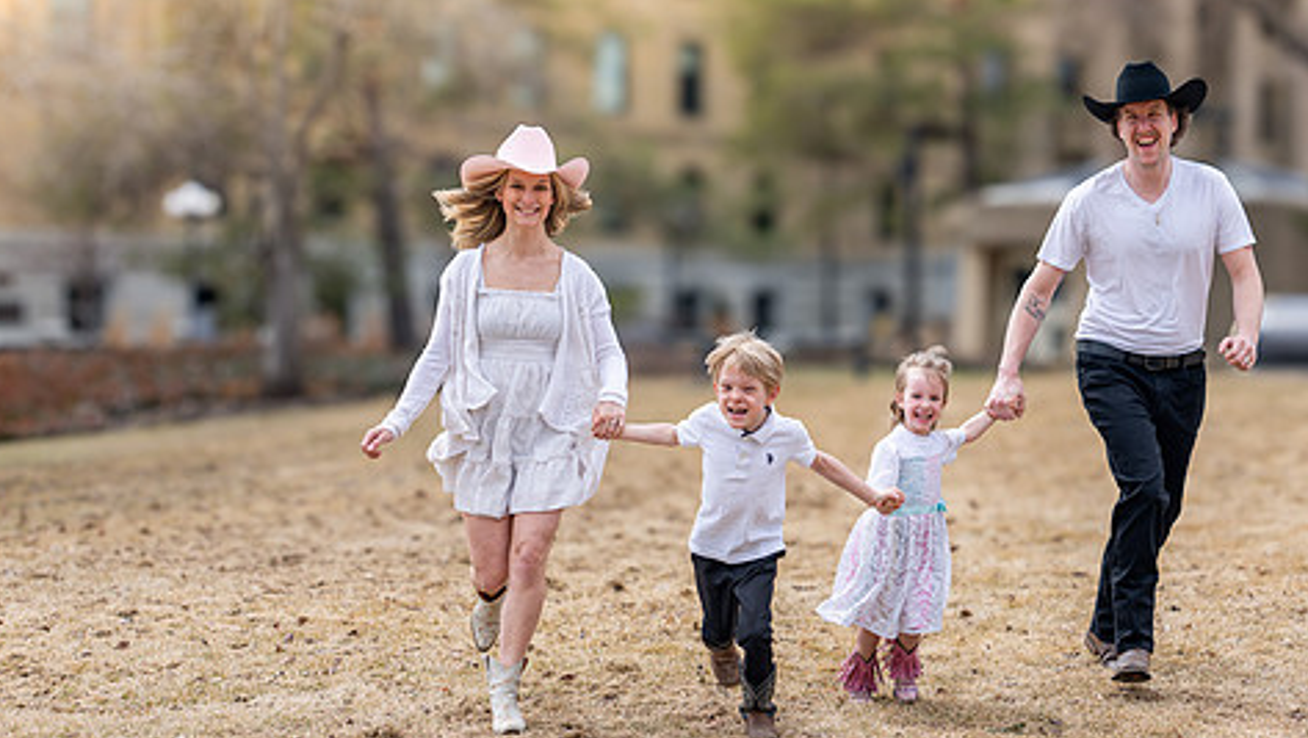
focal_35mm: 68
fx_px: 2360
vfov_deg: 17.7
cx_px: 833
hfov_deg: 30.8
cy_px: 512
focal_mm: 50
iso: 100
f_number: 2
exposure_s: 1/2500
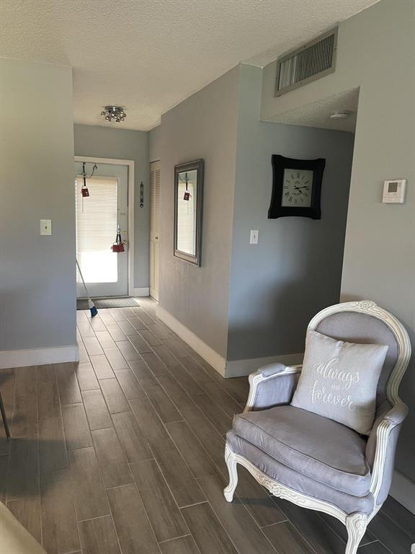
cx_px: 208
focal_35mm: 26
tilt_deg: -10.3
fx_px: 416
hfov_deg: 53.1
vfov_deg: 67.3
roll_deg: -1.2
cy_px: 277
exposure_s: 1/60
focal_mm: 4.2
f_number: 1.6
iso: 160
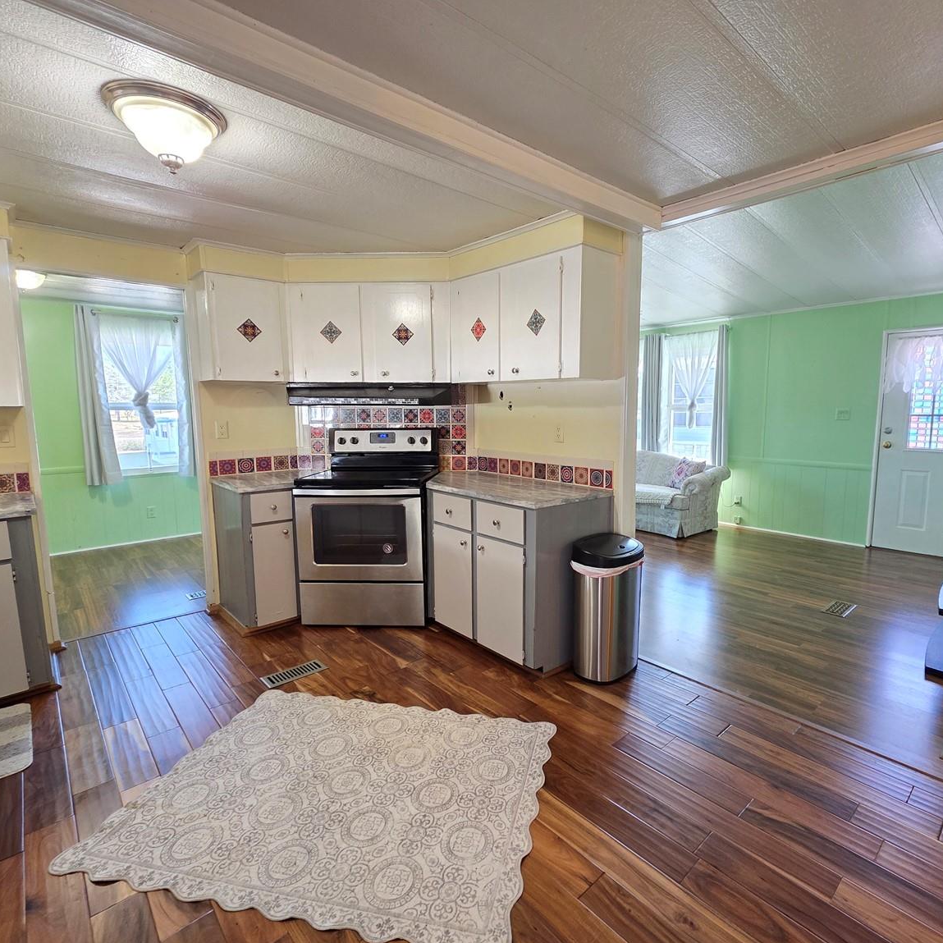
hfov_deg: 87.1
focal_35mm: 16
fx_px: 493
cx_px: 521
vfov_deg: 87.4
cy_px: 465
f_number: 1.9
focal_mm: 2.2
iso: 250
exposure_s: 1/60
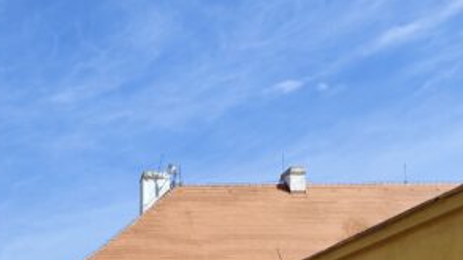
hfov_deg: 32.0
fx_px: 712
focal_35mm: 58
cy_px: 373
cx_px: -40
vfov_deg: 18.6
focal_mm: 6.19
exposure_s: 1/823
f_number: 1.65
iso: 50
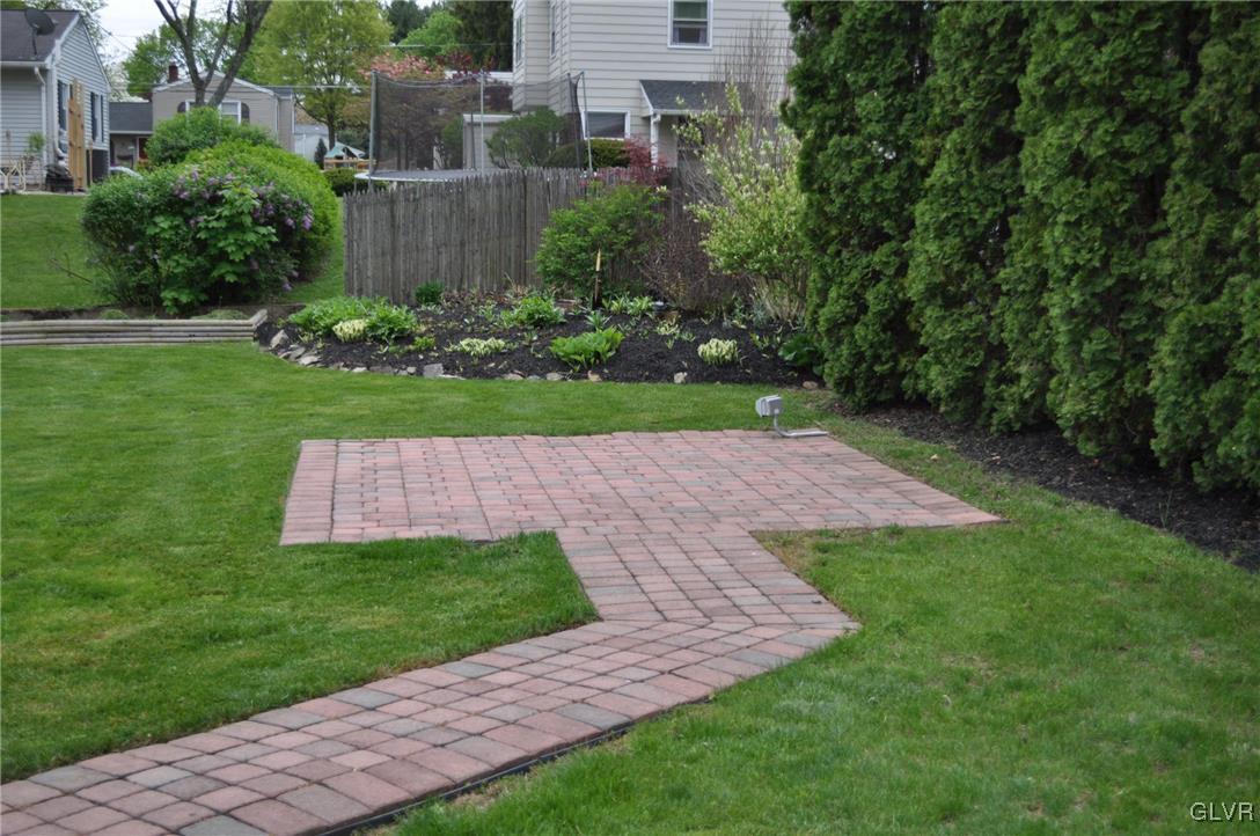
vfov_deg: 28.0
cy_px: 418
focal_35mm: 48
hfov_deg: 41.2
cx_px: 630
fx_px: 1677
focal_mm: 32
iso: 200
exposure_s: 1/640
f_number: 4.8
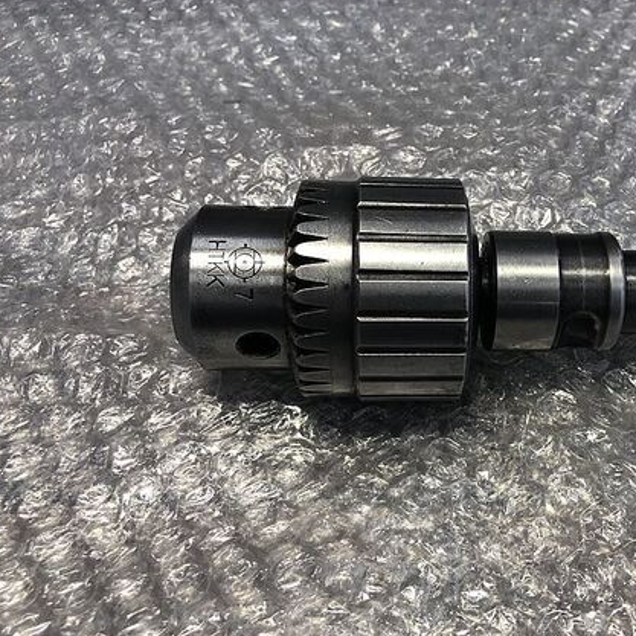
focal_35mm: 38
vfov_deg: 43.9
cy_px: 322
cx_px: 476
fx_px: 790
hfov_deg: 42.5
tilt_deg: -51.1
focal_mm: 3.99
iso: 32
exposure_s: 1/50
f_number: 1.8
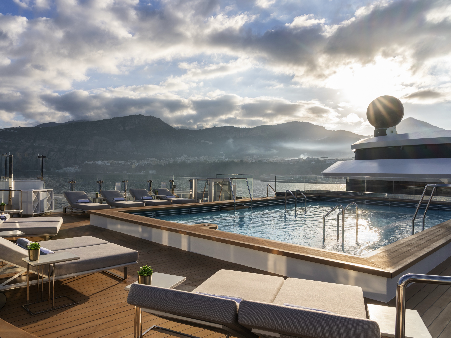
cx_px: 198
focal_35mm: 26
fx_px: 339
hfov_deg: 67.1
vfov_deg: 53.1
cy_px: 169
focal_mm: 24
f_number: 11
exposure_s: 1/250
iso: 200
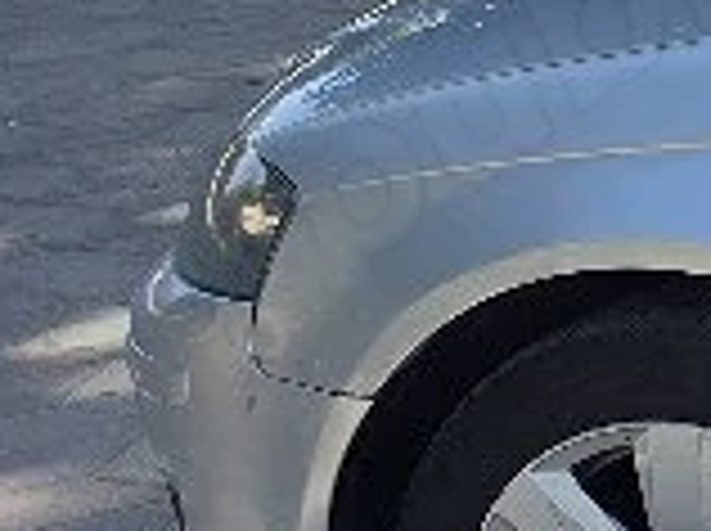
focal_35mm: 146
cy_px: -58
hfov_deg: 9.8
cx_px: 2228
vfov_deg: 10.0
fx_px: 2994
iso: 80
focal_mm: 6.3
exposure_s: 1/2000
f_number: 1.7
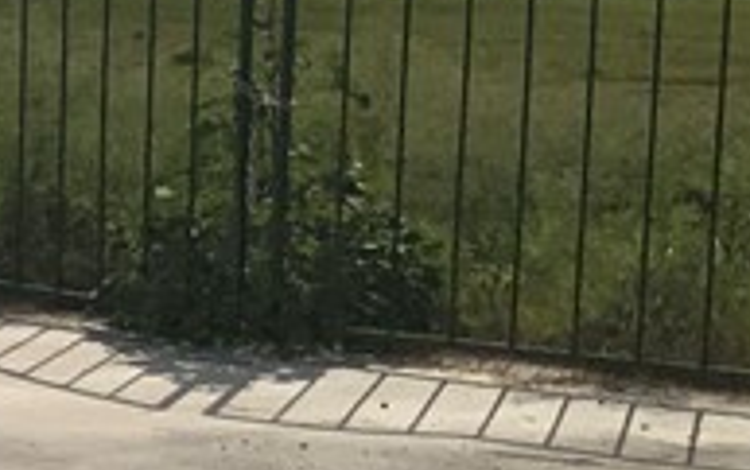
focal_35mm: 163
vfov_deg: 8.1
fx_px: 3335
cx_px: -1177
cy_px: 252
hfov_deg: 10.6
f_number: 1.8
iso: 20
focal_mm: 3
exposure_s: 1/7407
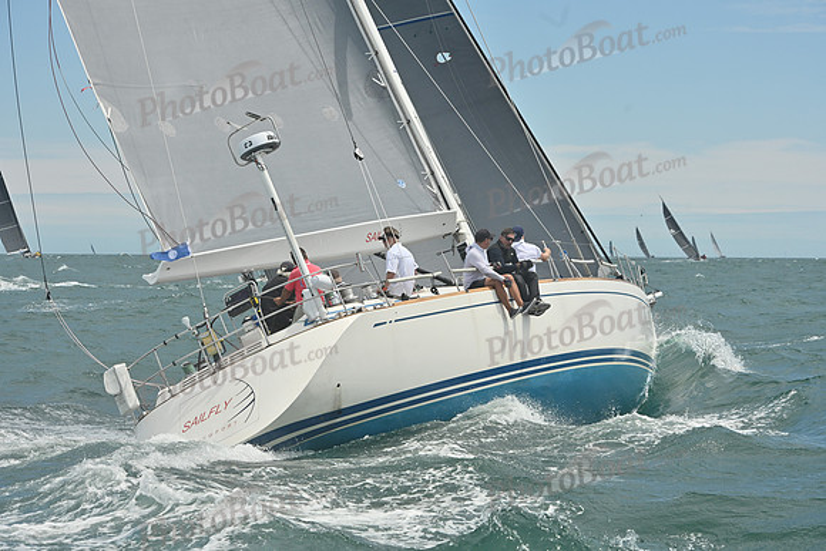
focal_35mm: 110
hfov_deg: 18.6
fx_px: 2524
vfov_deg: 12.5
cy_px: 276
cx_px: 413
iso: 250
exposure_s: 1/1250
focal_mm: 110
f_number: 9
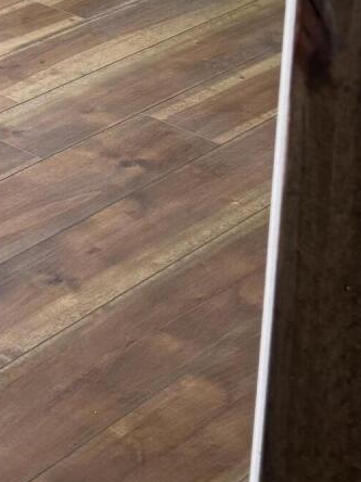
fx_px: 1502
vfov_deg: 17.0
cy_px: -174
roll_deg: -0.3
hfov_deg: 13.1
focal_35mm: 108
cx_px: -155
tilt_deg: -15.0
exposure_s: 1/138
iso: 200
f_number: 1.78
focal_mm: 6.76
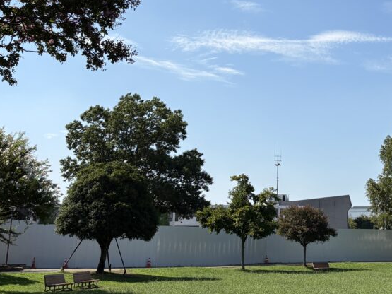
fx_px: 679
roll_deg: +0.1
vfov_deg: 24.0
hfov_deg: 31.4
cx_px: 307
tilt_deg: +15.3
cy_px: 54
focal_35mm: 60
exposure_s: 1/4608
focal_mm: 5.96
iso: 50
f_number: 1.6
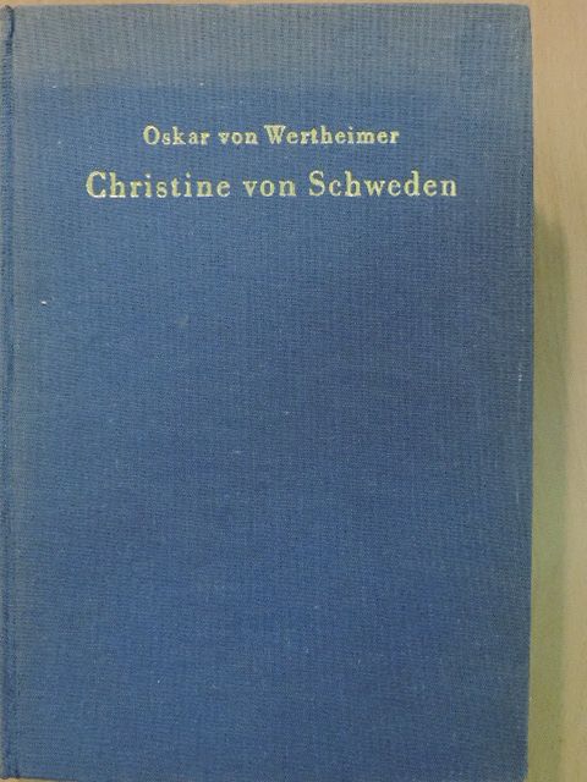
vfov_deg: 38.2
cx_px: 294
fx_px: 1130
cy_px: 391
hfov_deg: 29.1
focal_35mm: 50
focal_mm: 8.9
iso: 1600
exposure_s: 1/80
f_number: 3.6
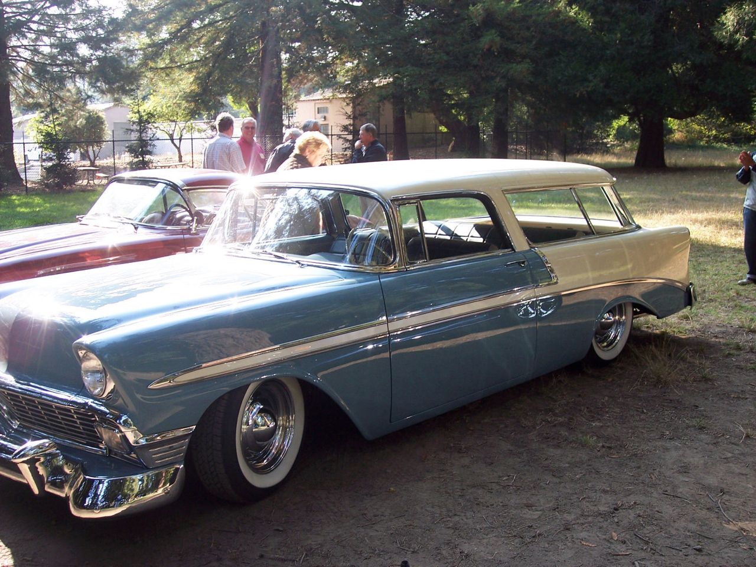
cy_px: 284
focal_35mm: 39
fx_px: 852
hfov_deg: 47.9
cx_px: 378
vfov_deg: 36.8
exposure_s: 1/90
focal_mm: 8
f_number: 3.4
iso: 100
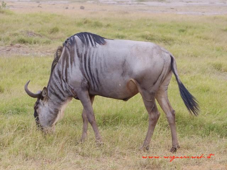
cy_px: 85
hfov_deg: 7.6
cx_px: 114
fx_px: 1705
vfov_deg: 5.7
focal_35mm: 260
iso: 64
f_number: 4.6
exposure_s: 1/200
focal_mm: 66.7
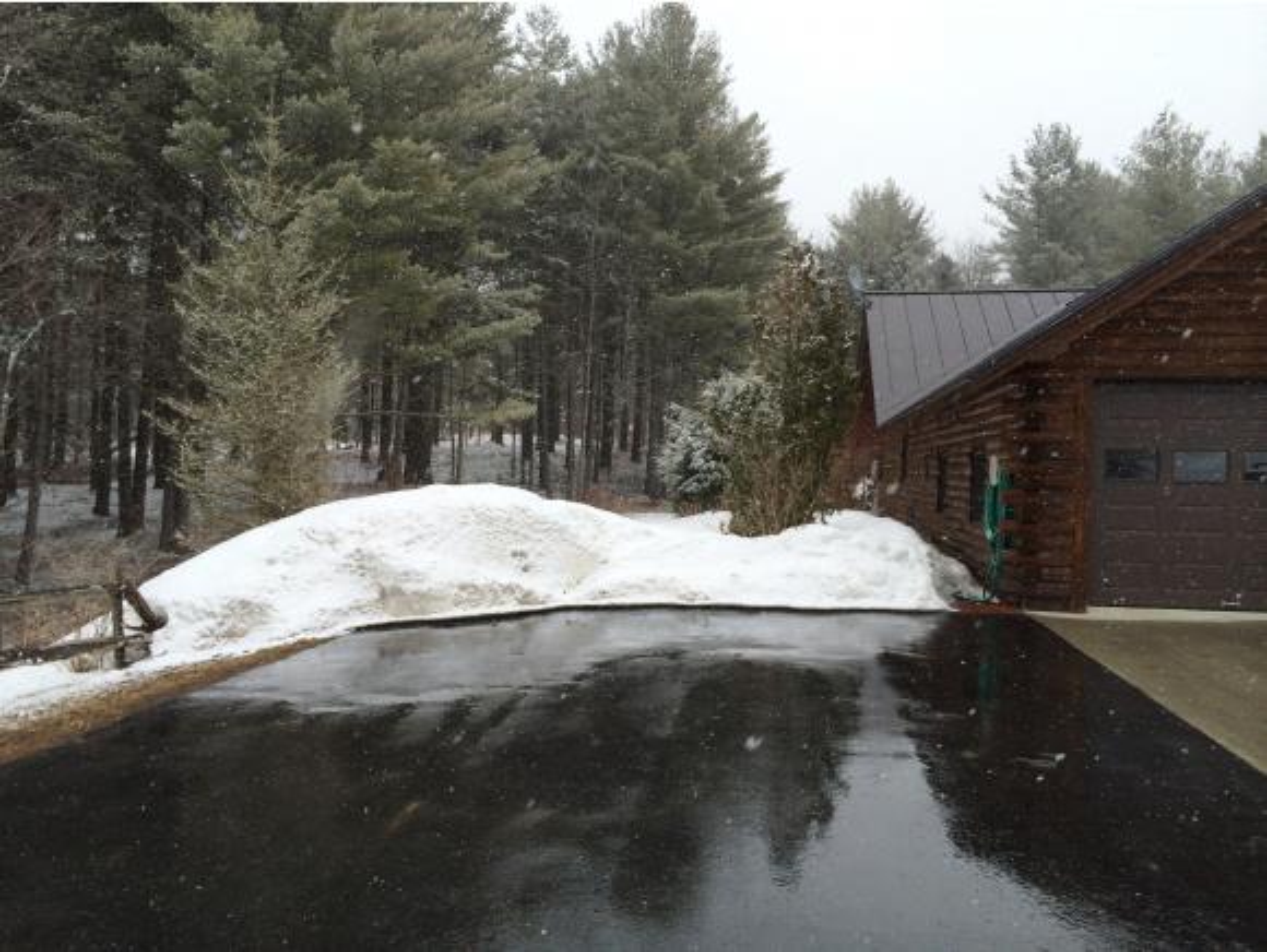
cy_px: 476
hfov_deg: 59.9
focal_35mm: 30
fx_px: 1099
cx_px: 634
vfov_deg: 46.9
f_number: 2.2
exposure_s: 1/436
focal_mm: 4.12
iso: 32
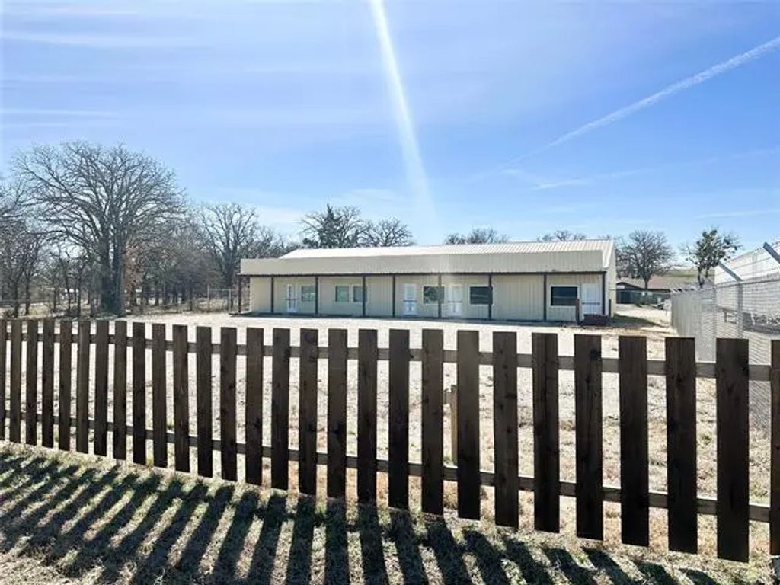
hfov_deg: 71.6
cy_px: 292
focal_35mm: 24
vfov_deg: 56.8
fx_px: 541
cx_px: 390
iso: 80
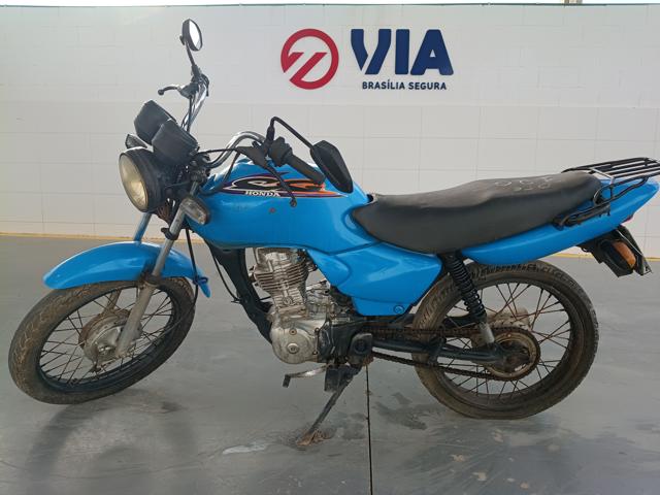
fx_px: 496
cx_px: 330
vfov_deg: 53.1
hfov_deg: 67.3
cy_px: 248
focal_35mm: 26
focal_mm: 4.81
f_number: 1.8
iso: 147
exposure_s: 1/306
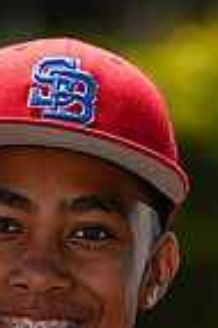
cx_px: -6
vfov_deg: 2.5
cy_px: 401
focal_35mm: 813
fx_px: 7402
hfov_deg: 1.7
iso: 50
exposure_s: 1/250
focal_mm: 200
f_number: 5
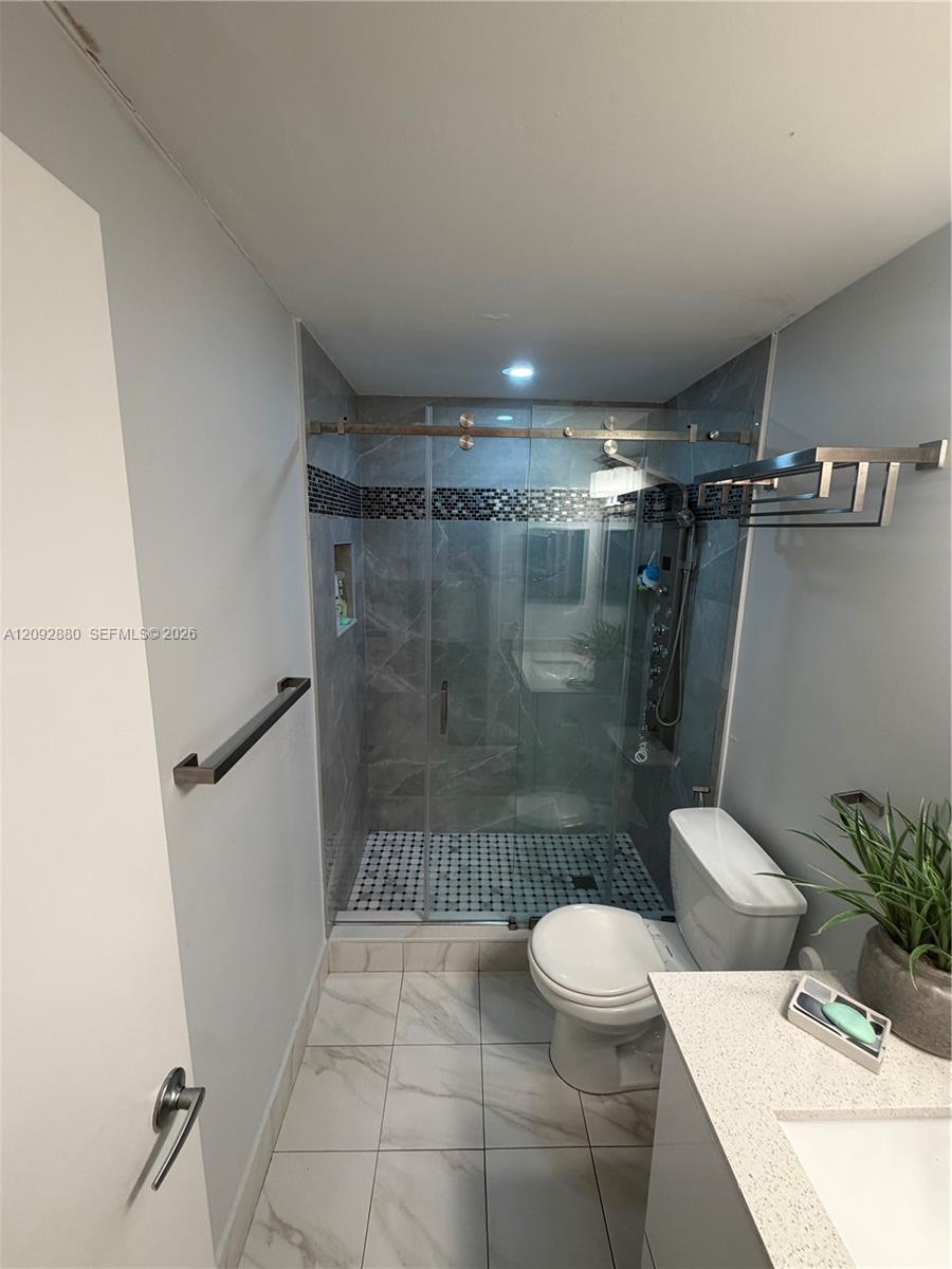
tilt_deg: -10.1
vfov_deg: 102.1
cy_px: 634
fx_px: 513
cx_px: 476
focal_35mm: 14
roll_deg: -1.0
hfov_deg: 85.7
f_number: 2.2
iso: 125
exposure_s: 1/120
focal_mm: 2.22
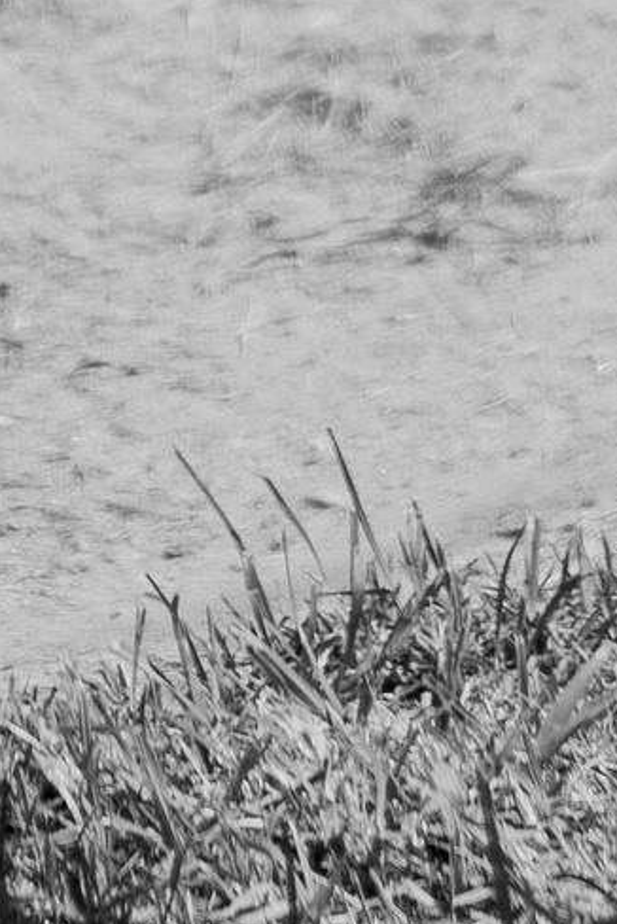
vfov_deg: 3.6
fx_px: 14118
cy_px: -2192
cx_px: -21
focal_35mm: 550
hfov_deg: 2.5
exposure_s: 1/2000
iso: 125
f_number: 2.8
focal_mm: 70
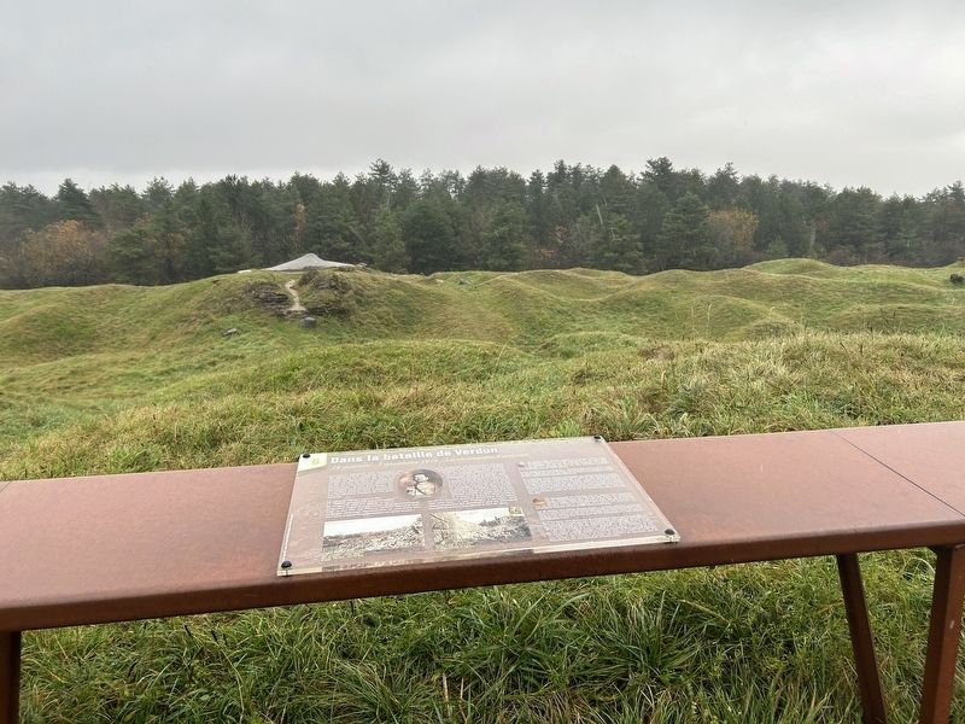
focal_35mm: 26
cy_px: 362
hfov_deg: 67.3
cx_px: 482
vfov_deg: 53.1
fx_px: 725
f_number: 1.5
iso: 50
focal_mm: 5.7
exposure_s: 1/357
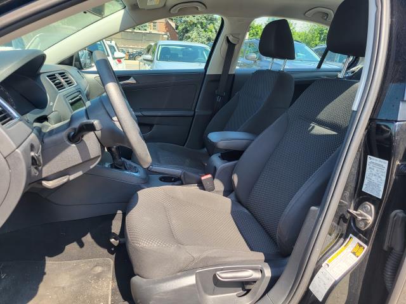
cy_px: 152
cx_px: 203
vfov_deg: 53.1
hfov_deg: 67.3
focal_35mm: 26
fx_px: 305
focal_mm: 5.4
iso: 40
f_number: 1.8
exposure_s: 1/315
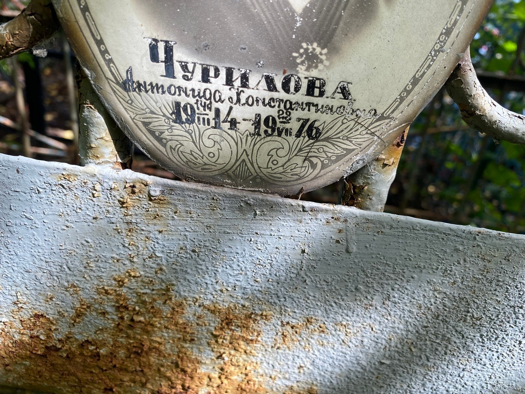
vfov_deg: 53.1
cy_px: 197
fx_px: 394
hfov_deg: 67.3
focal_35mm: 26
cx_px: 262
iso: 32
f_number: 1.8
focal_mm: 4.25
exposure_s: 1/238
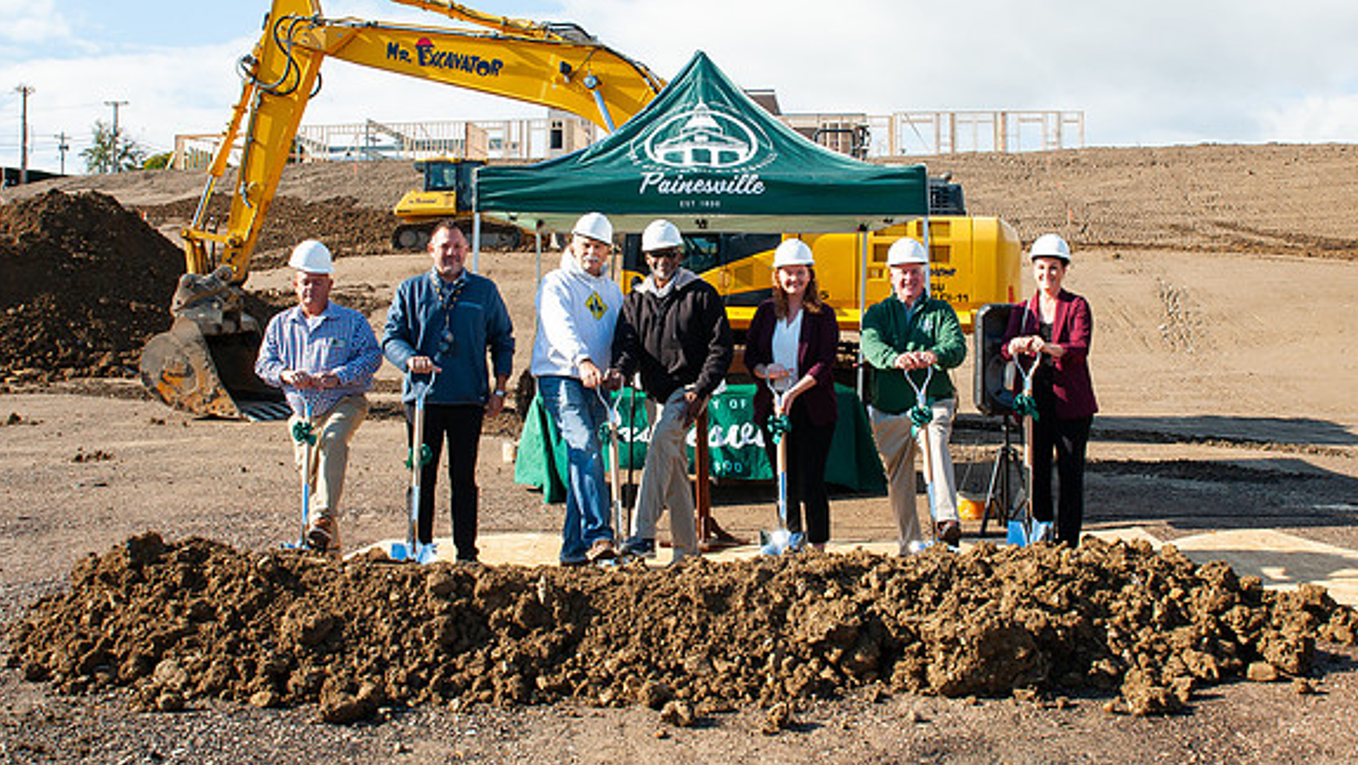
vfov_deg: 36.6
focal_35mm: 32
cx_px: 733
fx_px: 1153
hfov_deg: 60.9
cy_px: 310
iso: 400
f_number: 16
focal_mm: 24
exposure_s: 1/200
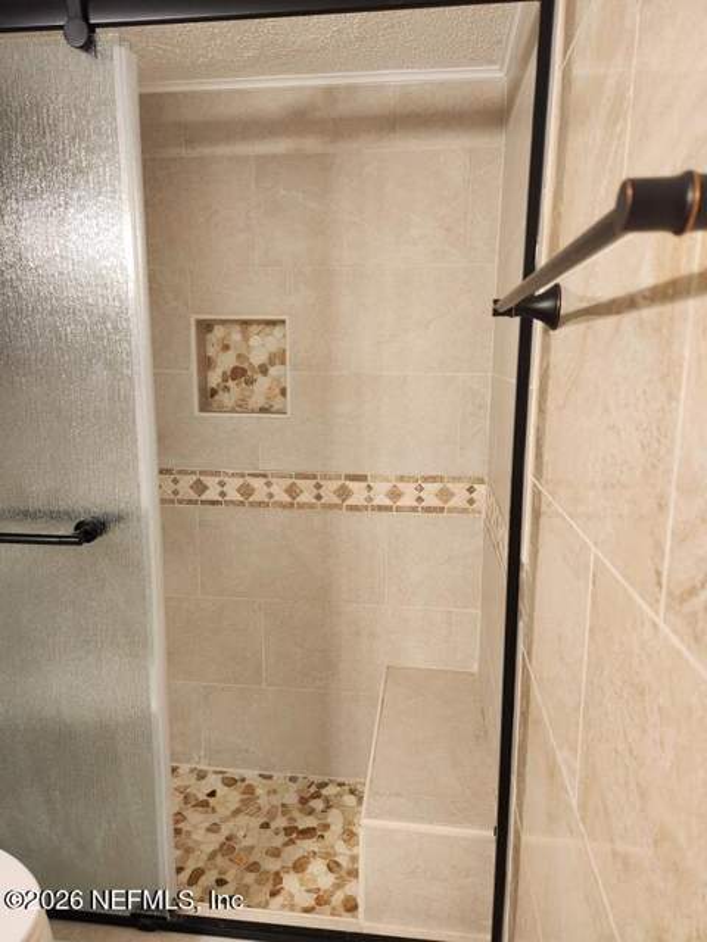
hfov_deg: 58.9
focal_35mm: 23
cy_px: 471
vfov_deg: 73.9
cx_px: 354
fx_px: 626
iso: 320
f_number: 1.8
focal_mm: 5.4
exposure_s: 1/120
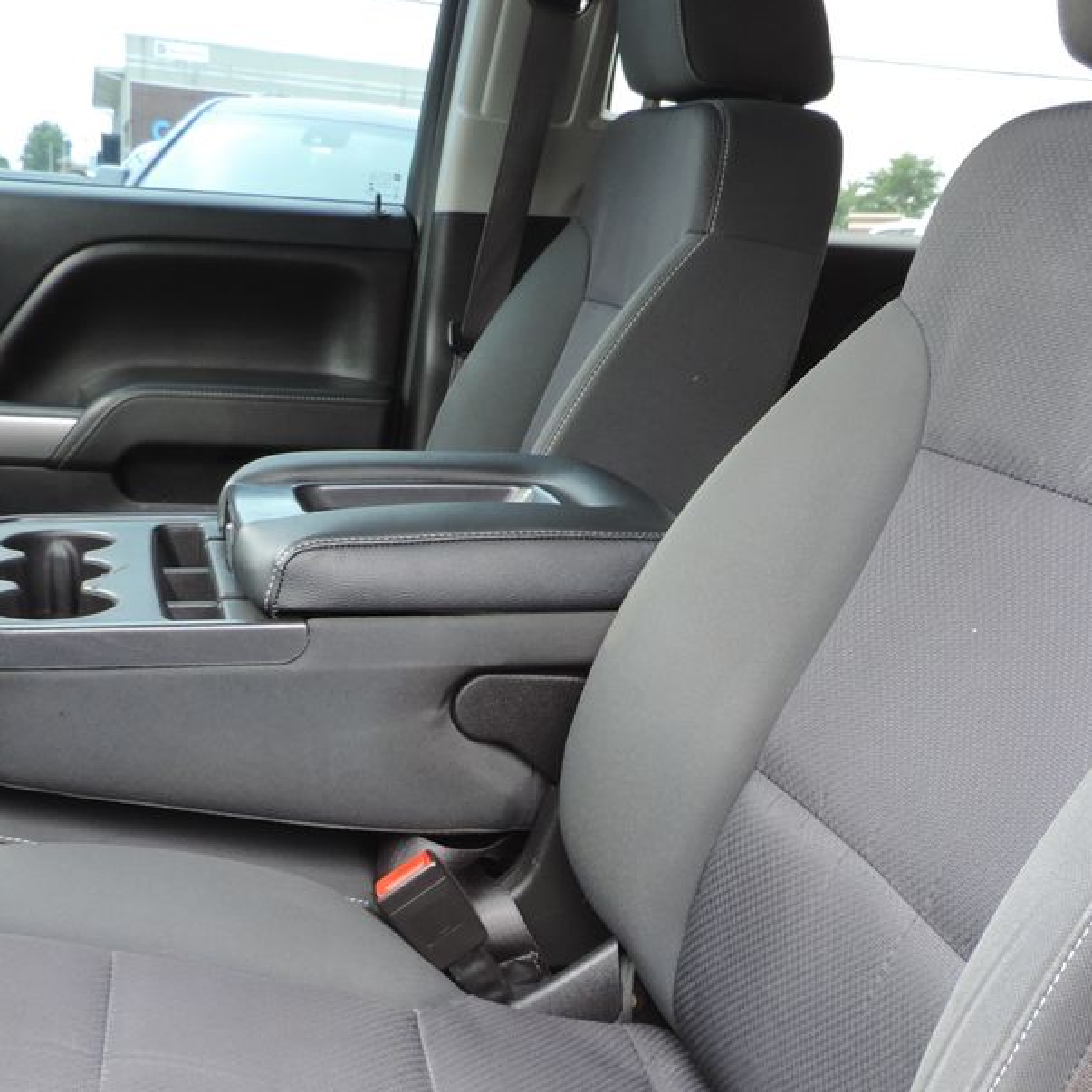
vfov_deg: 36.9
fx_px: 1606
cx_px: 594
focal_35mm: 45
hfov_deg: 37.5
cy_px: 777
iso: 80
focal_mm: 4.3
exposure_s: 1/50
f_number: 3
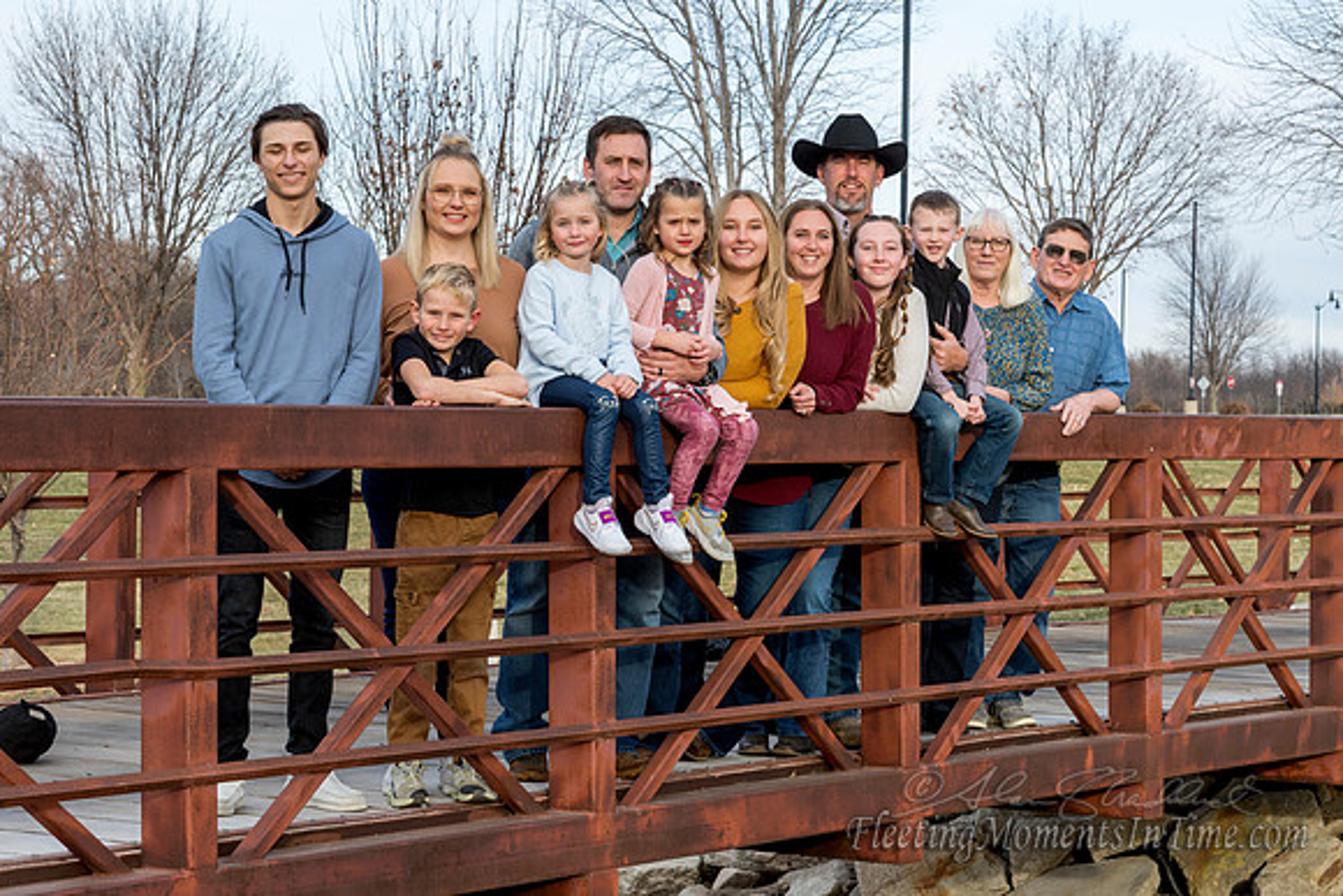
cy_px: 448
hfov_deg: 28.8
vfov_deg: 19.5
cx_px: 672
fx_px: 2612
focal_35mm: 70
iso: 200
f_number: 10
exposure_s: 1/100
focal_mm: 70
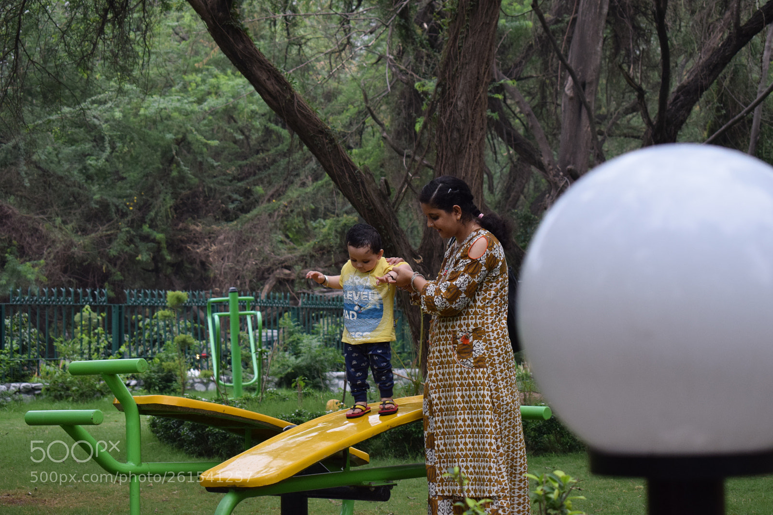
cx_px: 386
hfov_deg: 24.6
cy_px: 258
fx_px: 1771
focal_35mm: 82
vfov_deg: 16.5
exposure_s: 1/50
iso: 1000
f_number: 5.6
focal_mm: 55
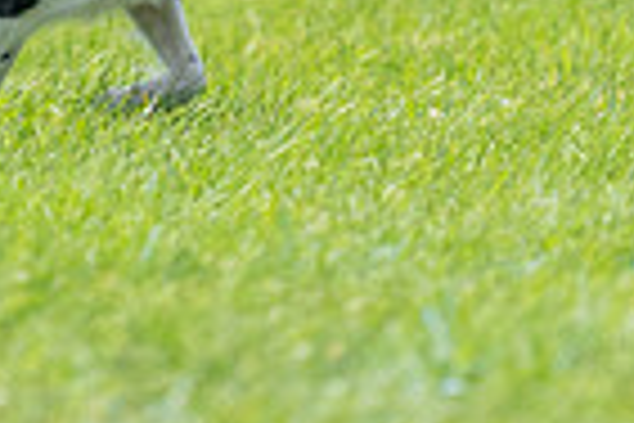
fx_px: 22100
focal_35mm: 1255
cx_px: 279
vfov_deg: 1.1
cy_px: -164
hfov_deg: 1.6
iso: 1600
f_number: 6.3
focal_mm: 306
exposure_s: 1/4000
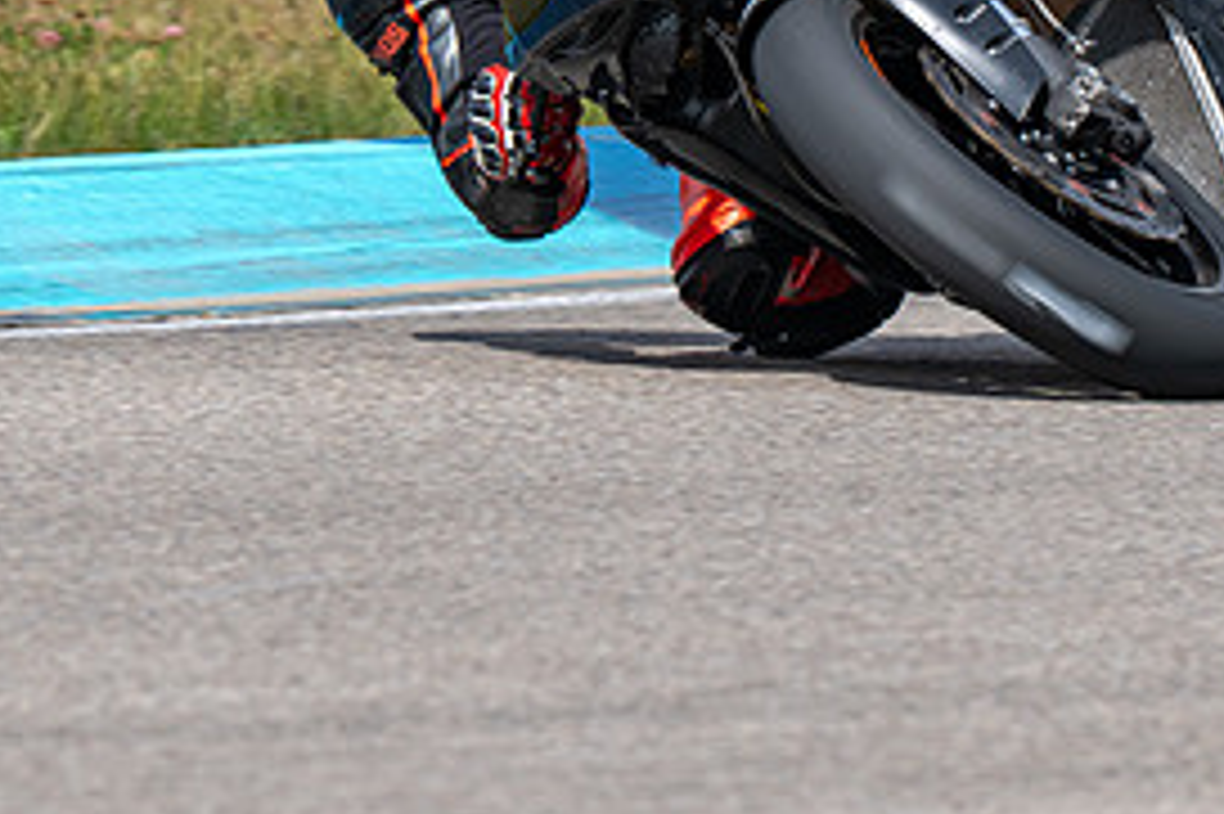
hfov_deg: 1.6
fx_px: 43492
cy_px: 11
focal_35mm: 1280
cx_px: 752
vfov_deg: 1.1
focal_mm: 600
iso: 320
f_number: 11
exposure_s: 1/800
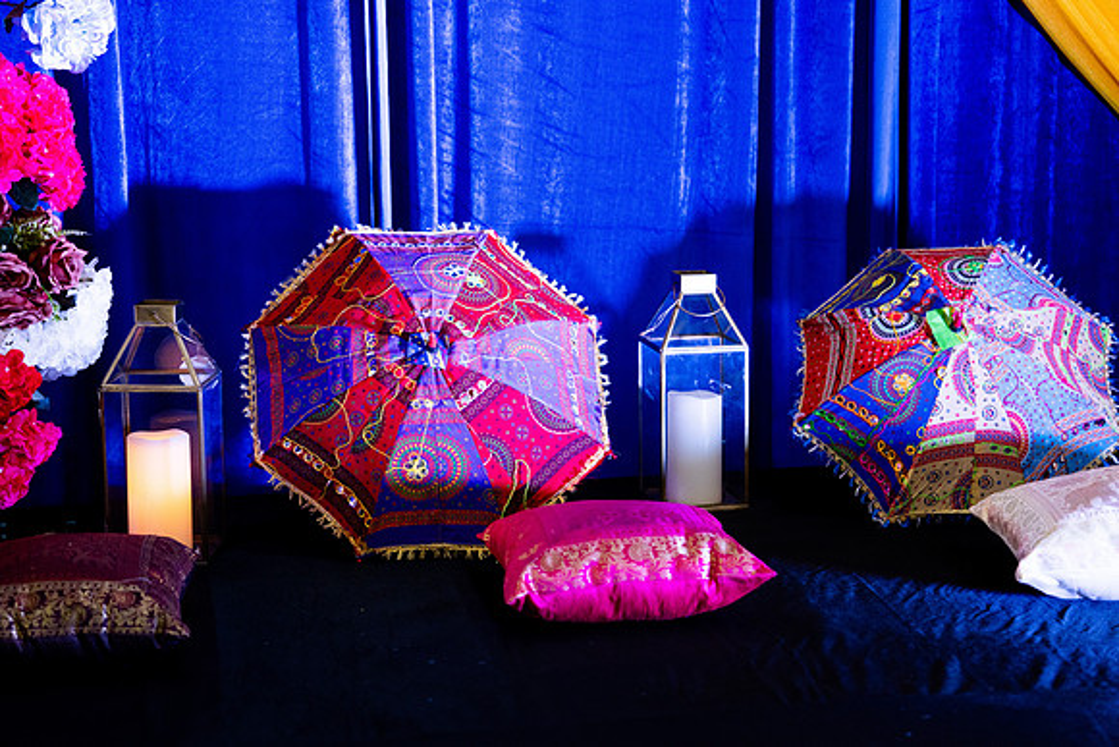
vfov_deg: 19.5
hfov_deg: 28.8
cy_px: 374
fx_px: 2176
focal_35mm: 70
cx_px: 560
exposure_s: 1/200
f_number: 2.8
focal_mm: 70
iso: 2500
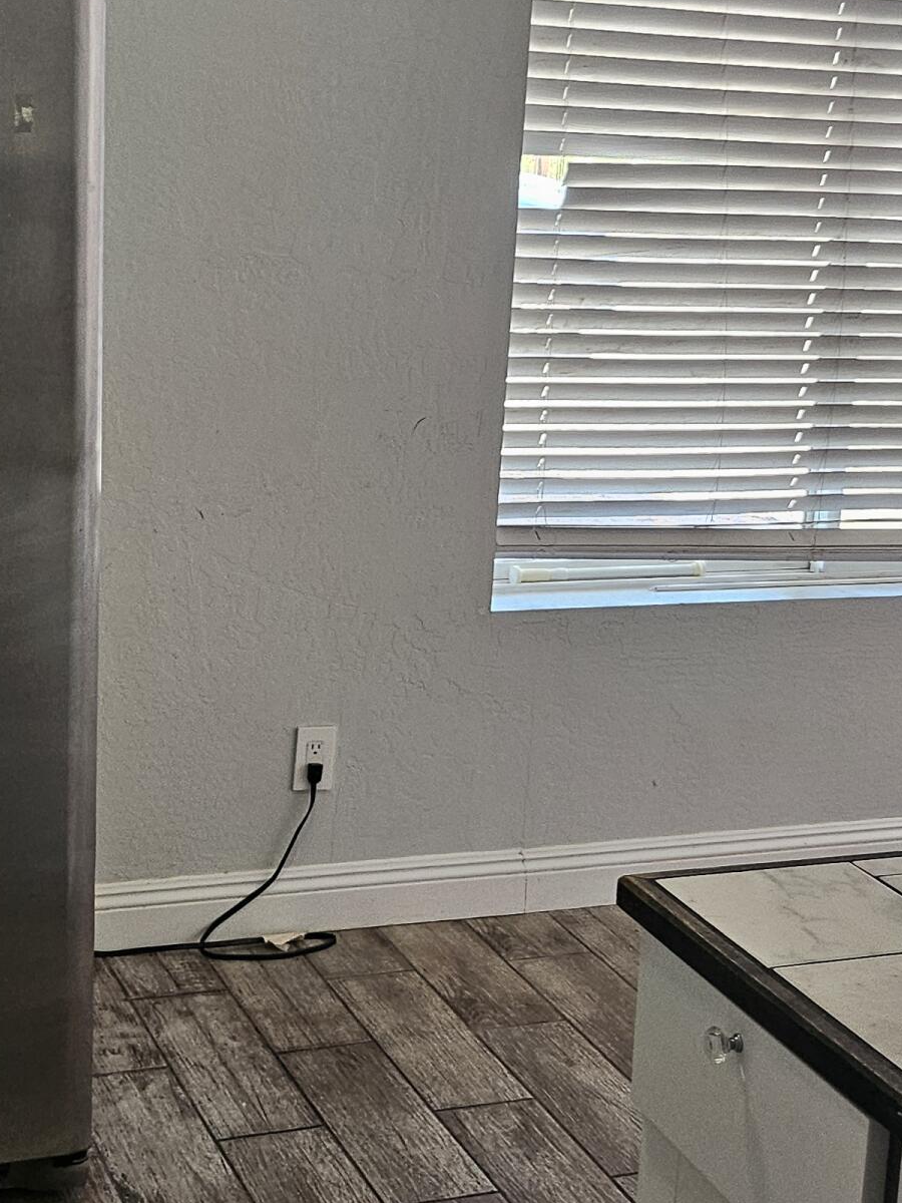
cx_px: 357
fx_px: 2085
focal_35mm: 60
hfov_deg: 24.4
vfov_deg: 32.1
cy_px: 520
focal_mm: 5
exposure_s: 1/120
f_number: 1.8
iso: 250
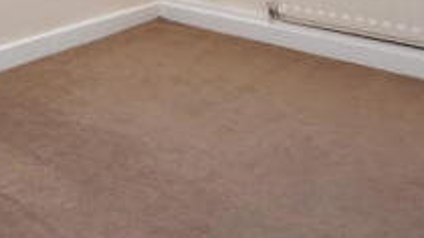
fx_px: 551
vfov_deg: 19.8
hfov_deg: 40.6
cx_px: 93
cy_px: -155
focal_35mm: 49
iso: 640
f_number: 4
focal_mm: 10
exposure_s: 1/60
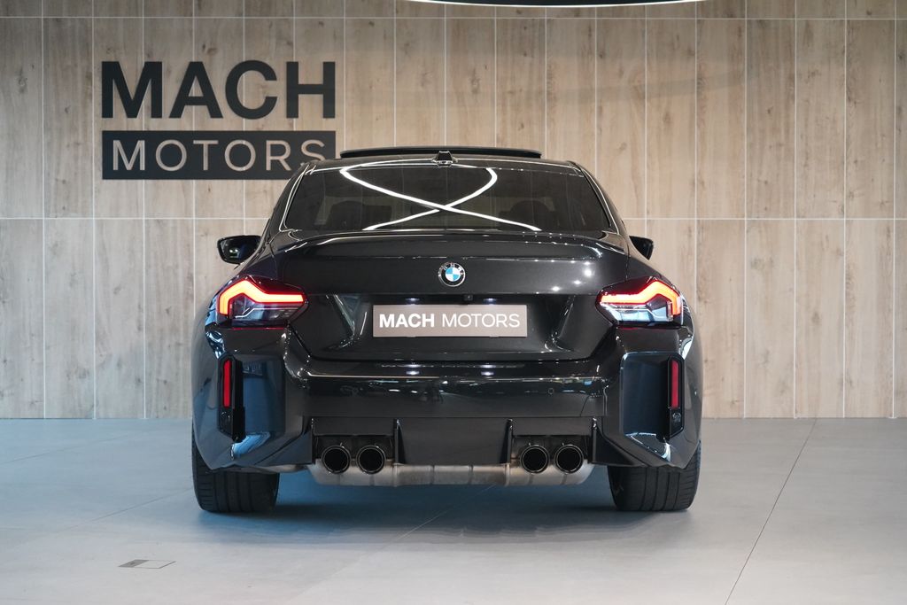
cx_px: 454
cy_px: 302
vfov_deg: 19.7
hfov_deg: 29.2
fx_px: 1739
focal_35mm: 69
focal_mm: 69
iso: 8000
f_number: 5.6
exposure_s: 1/160
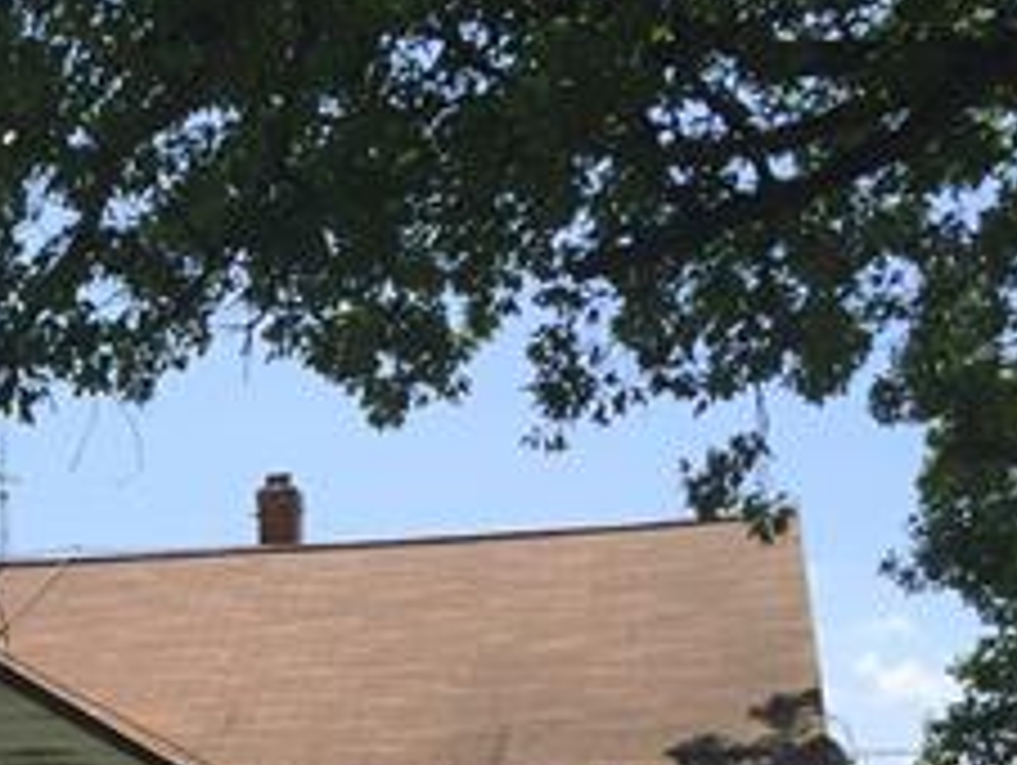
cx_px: -243
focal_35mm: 82
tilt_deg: +1.9
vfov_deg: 17.2
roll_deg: -1.1
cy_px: 904
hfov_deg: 21.8
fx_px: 2412
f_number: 2.2
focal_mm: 4.15
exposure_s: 1/1582
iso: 32
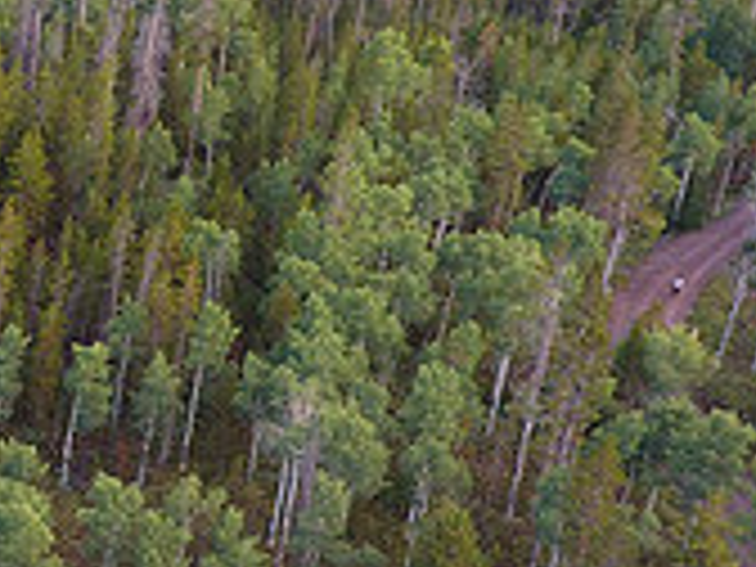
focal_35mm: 69
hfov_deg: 21.5
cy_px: 398
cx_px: -500
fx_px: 1507
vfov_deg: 21.2
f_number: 2.8
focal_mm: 3.61
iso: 118
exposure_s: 1/25
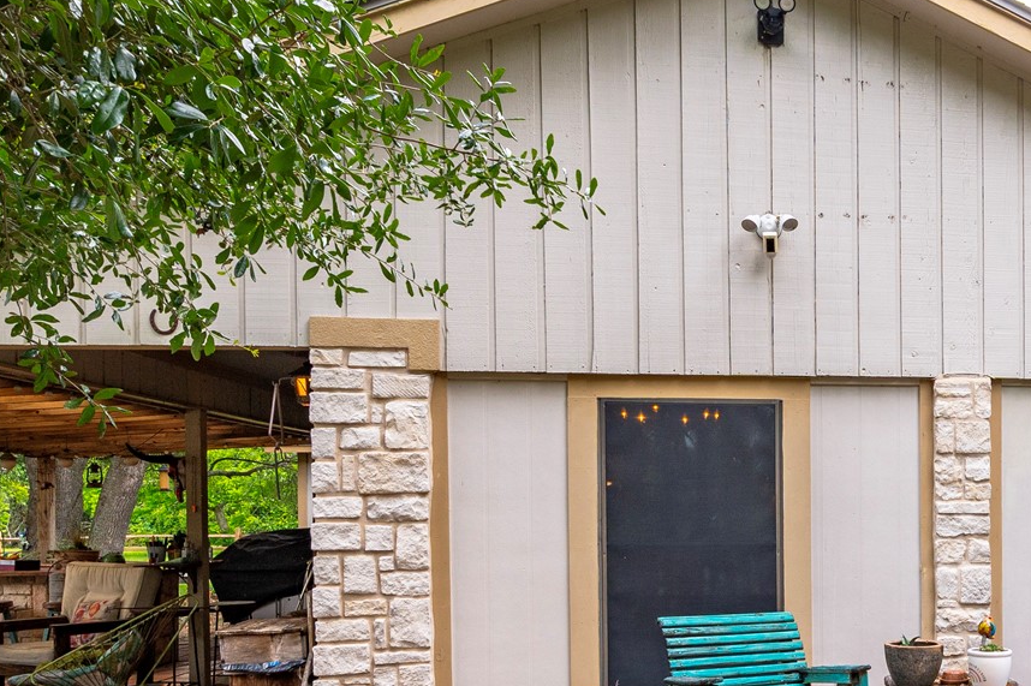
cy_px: 565
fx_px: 1088
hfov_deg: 45.9
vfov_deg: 33.8
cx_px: 928
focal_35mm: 38
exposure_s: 1/100
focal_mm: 15
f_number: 10
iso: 125
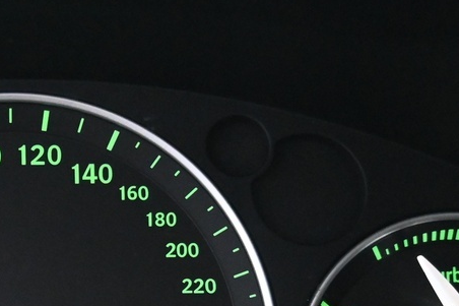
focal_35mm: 86
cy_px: 309
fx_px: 1096
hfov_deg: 22.9
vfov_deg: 15.6
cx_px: 24
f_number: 3.5
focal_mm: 16
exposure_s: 1/40
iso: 4000
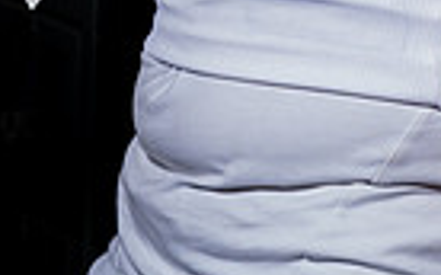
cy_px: -422
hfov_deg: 10.5
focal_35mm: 200
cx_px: 345
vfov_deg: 6.2
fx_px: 2402
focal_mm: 60
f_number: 5.6
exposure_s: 1/250
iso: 200
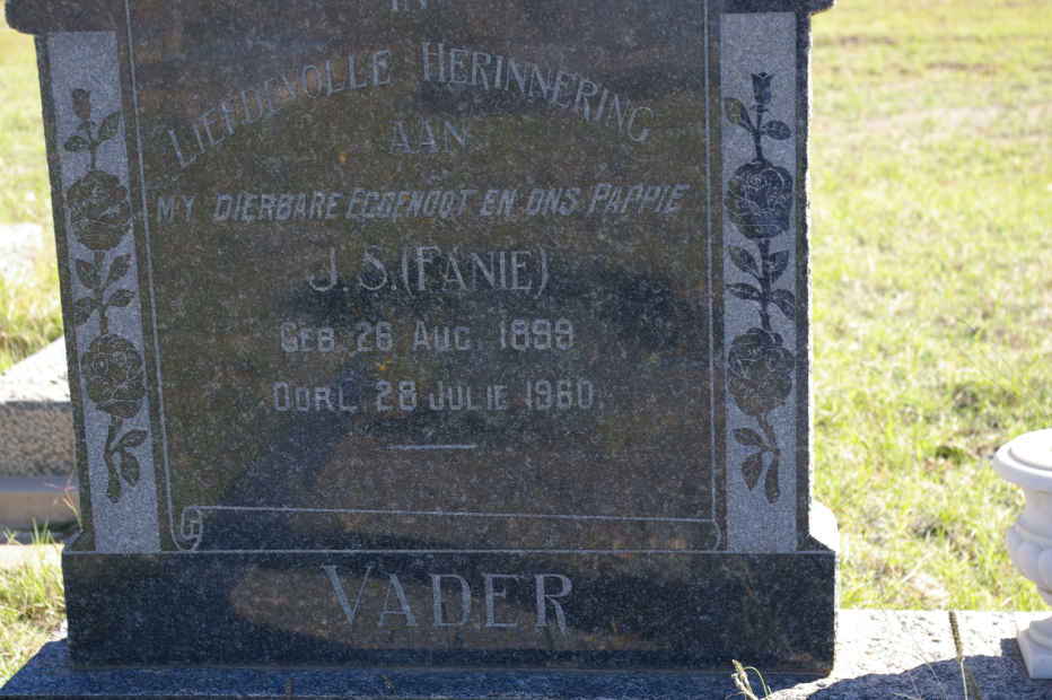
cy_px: 350
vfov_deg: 20.1
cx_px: 526
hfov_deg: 29.9
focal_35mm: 68
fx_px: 1971
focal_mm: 45
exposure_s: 1/125
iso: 200
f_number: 6.7
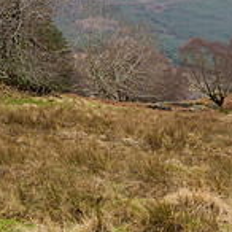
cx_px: -37
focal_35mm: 84
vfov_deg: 20.3
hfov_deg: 19.6
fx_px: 637
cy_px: 36
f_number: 5.6
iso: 200
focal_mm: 12
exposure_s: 1/200
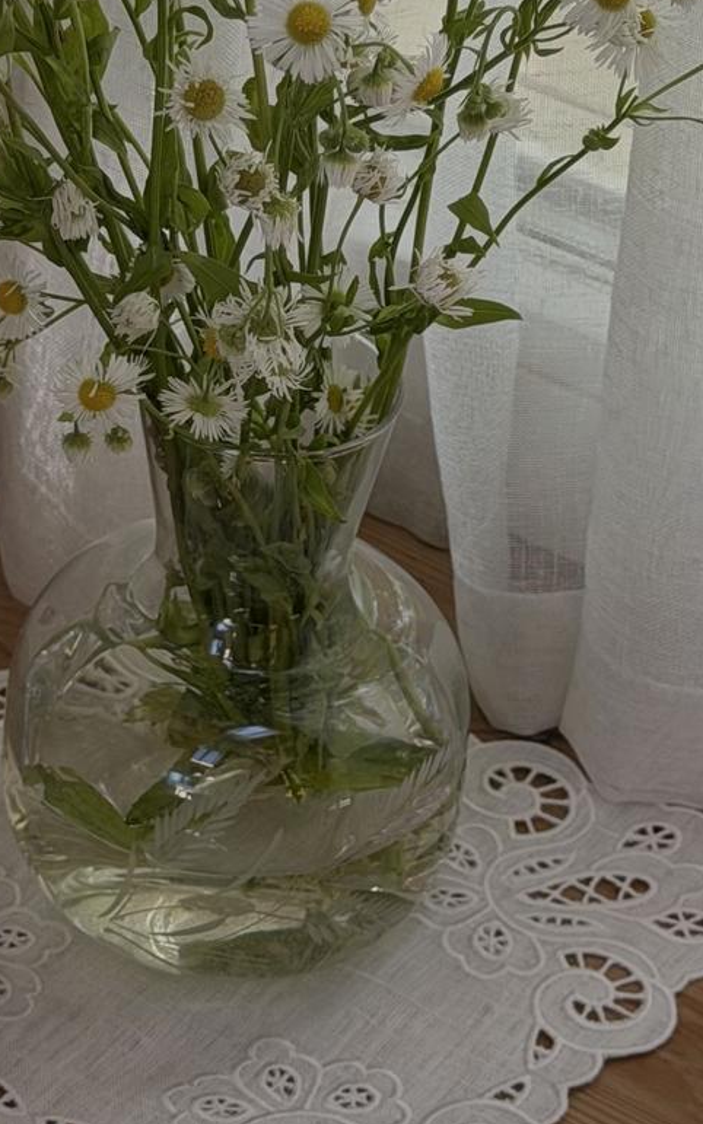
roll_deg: -2.4
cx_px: 143
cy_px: 141
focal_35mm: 132
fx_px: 4046
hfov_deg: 9.9
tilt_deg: -30.5
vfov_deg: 15.7
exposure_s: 1/179
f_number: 1.78
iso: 64
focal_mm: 6.76
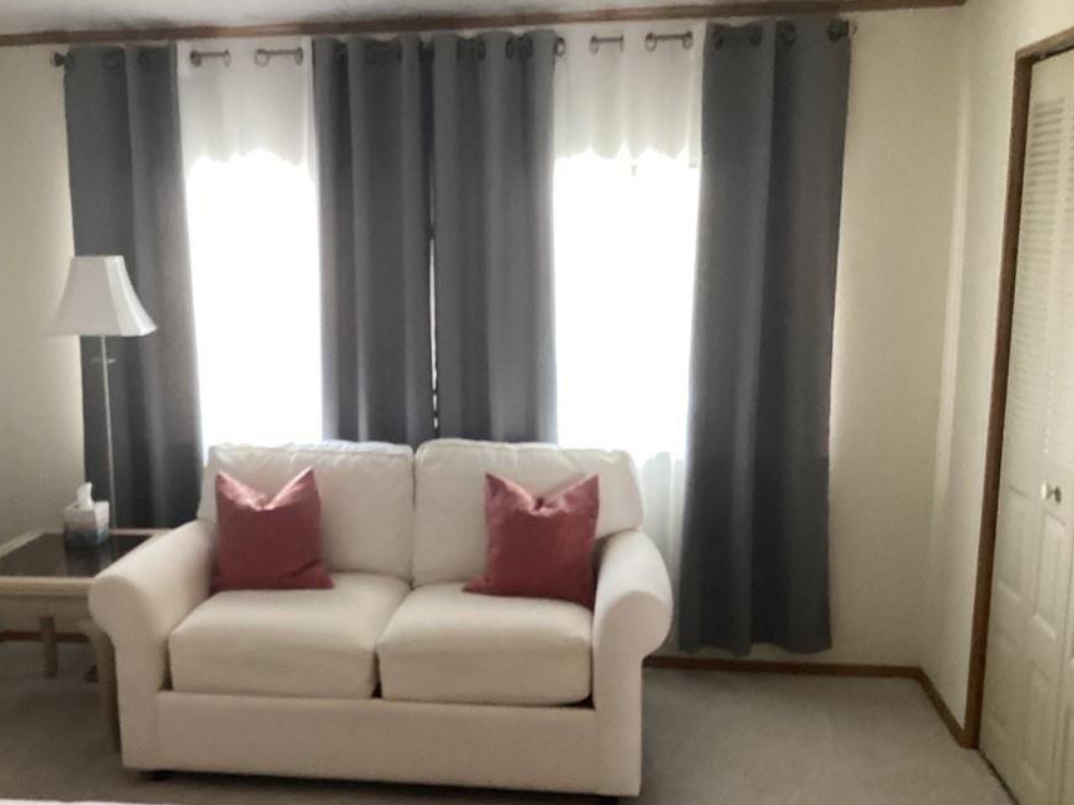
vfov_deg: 38.6
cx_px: 437
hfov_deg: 49.9
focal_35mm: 37
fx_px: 1148
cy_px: 453
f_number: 2.4
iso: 250
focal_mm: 3.3
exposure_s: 1/60
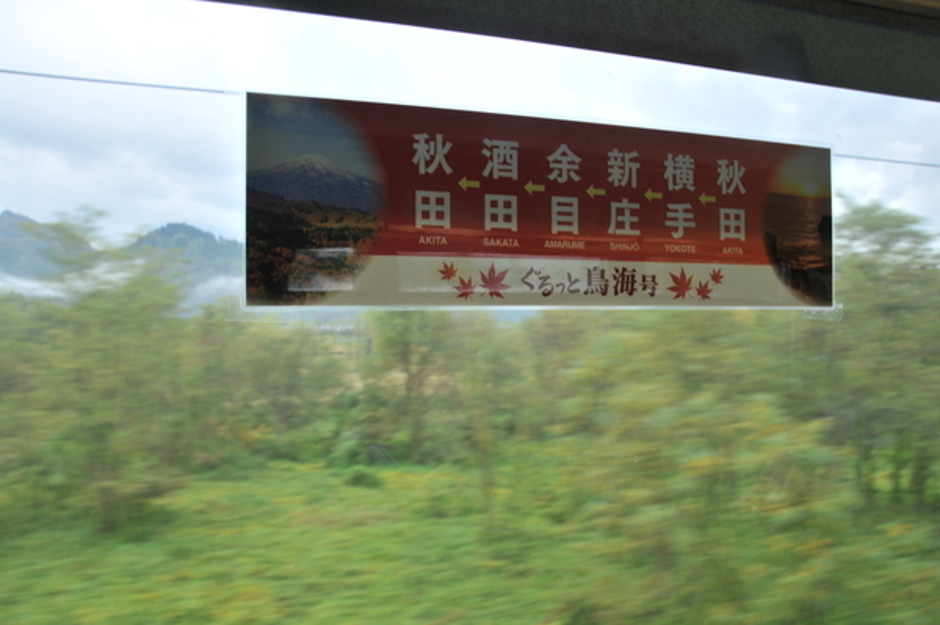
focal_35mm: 30
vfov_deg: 43.5
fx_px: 783
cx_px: 470
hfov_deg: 62.0
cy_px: 312
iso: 200
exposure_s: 1/30
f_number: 8
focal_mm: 20
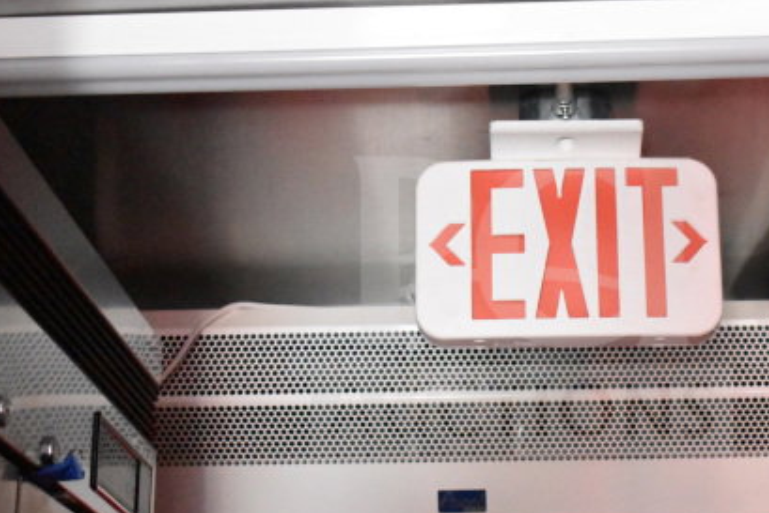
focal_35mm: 85
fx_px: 1816
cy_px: 305
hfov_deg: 23.8
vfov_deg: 16.1
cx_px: 521
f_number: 4.8
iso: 14400
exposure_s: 1/60
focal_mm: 38
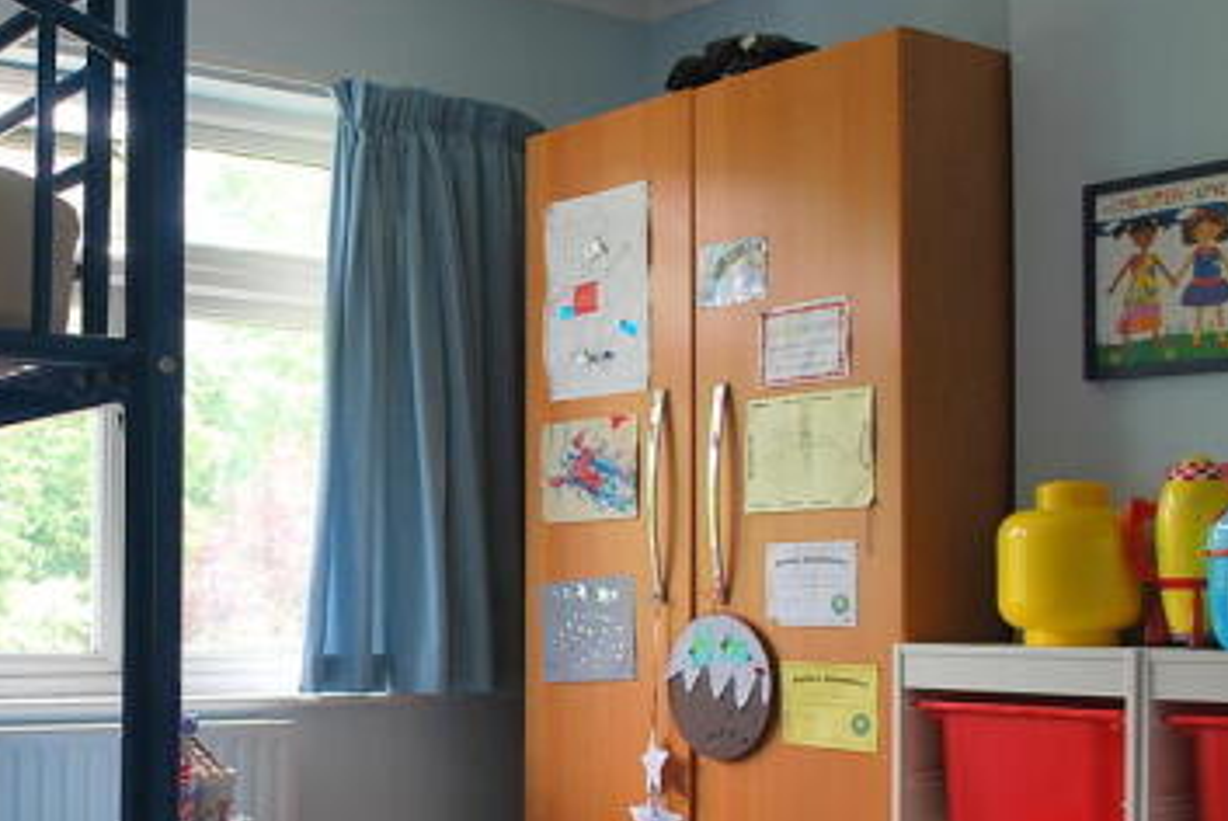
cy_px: 579
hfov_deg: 38.3
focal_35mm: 50
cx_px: 270
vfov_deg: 26.8
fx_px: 1707
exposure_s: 1/60
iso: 200
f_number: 4
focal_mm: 18
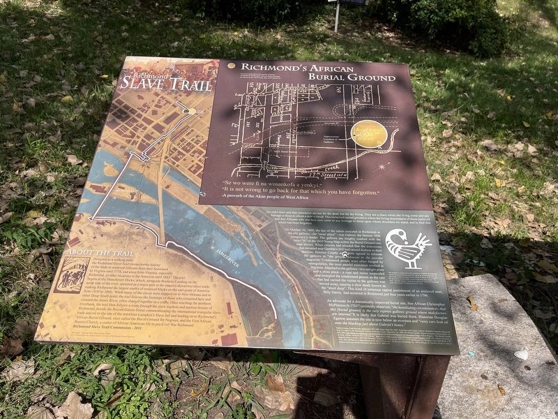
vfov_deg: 53.1
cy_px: 210
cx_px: 279
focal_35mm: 26
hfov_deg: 67.3
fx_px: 419
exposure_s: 1/4484
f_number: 1.6
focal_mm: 5.1
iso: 50
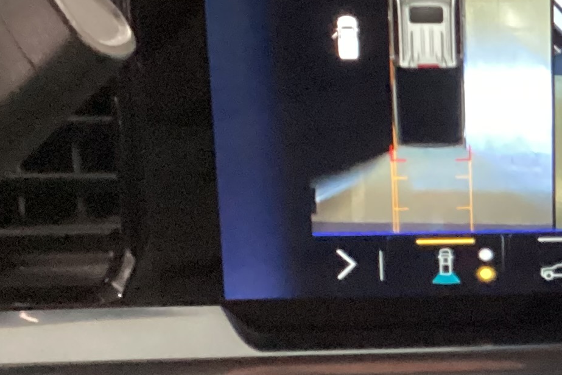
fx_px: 1779
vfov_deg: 11.9
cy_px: 377
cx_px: 676
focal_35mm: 114
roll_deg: -0.5
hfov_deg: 17.1
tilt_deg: -25.4
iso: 800
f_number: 2.4
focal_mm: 3.3
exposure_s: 1/25
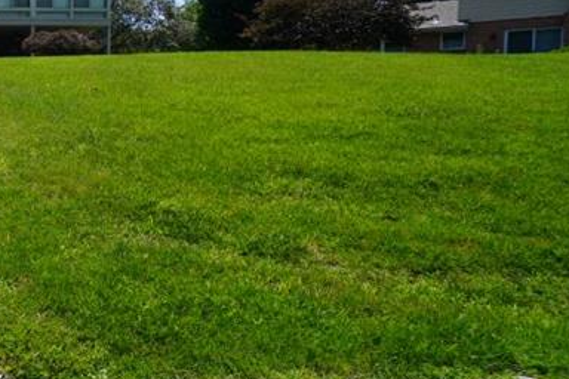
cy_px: 147
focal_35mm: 40
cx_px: -160
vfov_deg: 33.3
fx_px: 632
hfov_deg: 34.9
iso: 100
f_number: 5
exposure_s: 1/640
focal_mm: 10
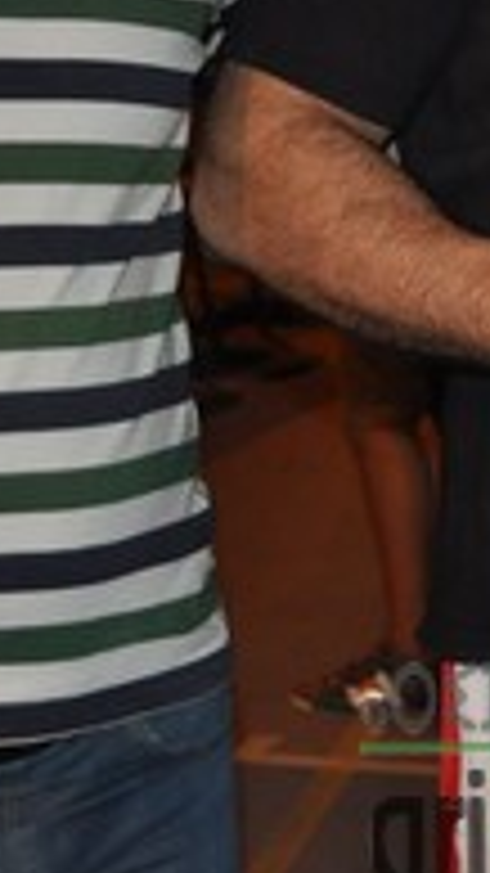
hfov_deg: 7.7
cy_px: 61
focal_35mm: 155
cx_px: 647
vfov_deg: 13.7
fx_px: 3583
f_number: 4.2
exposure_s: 1/60
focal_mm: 30
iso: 800
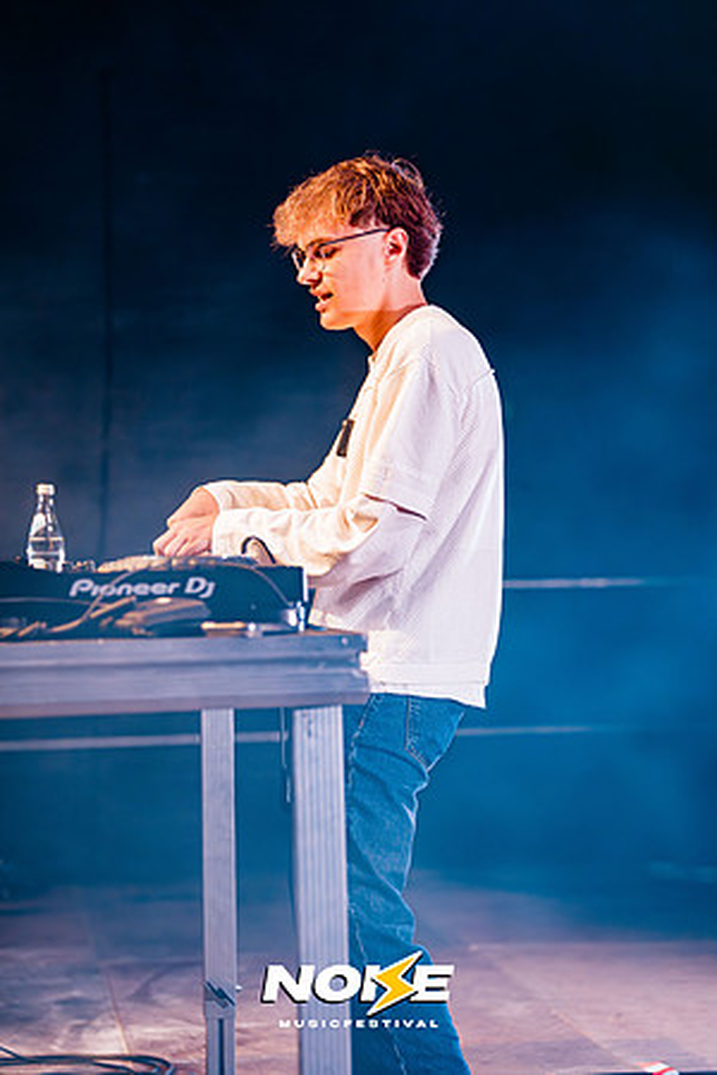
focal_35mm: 89
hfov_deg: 15.4
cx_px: 358
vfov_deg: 22.9
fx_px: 2659
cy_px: 538
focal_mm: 89
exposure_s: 1/160
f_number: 2.8
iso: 1250
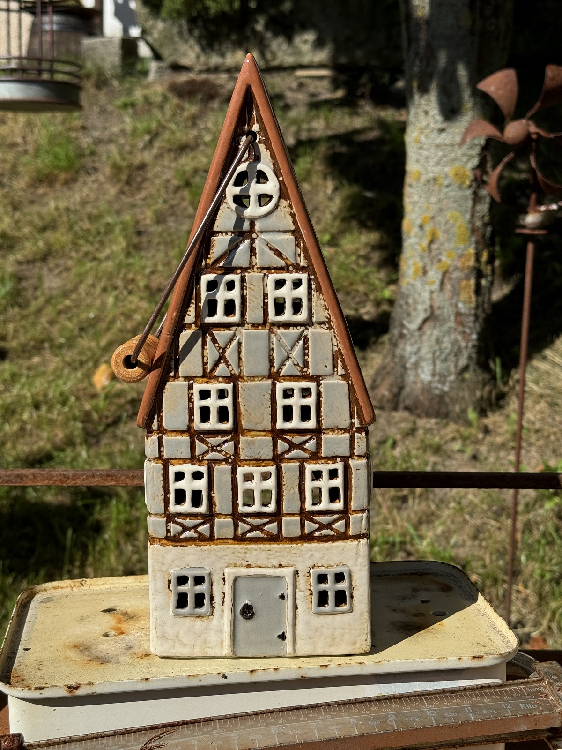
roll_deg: -1.3
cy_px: 375
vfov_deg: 39.7
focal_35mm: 48
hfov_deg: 30.3
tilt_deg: -8.1
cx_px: 281
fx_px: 1039
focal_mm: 6.76
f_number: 1.78
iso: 64
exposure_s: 1/6410
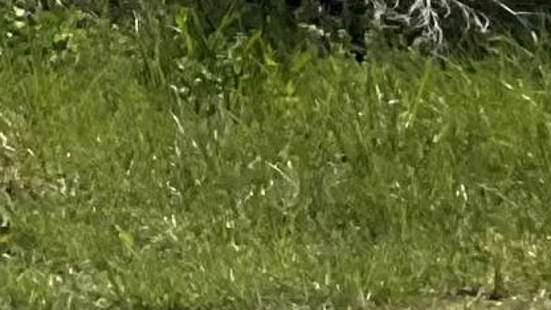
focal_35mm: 228
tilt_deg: +1.6
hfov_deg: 7.9
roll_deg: -3.3
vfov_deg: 5.0
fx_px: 3331
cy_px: -632
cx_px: -1229
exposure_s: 1/4065
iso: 16
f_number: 1.8
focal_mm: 3
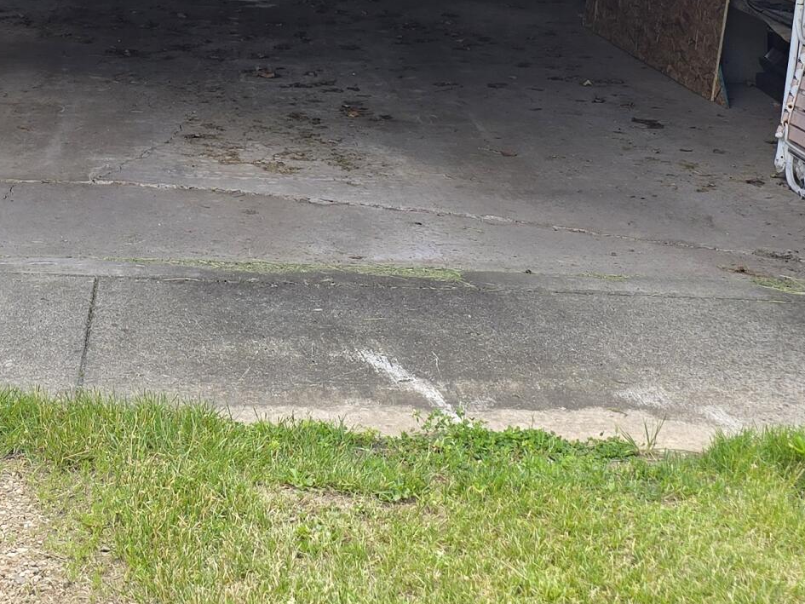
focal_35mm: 73
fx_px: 1698
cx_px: 85
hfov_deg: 25.8
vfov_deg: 18.7
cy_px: -191
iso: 20
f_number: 1.7
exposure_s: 1/180
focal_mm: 6.3
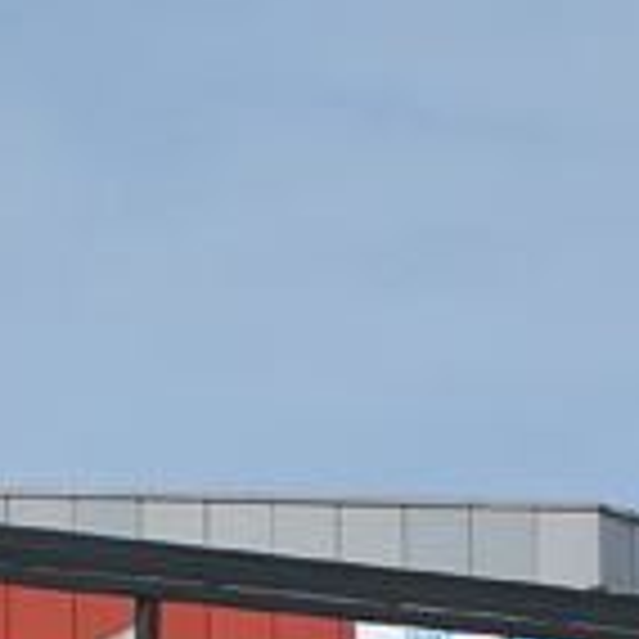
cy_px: 1476
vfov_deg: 5.1
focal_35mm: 335
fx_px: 6988
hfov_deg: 5.2
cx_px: 562
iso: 100
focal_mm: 31
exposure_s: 1/800
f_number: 6.3
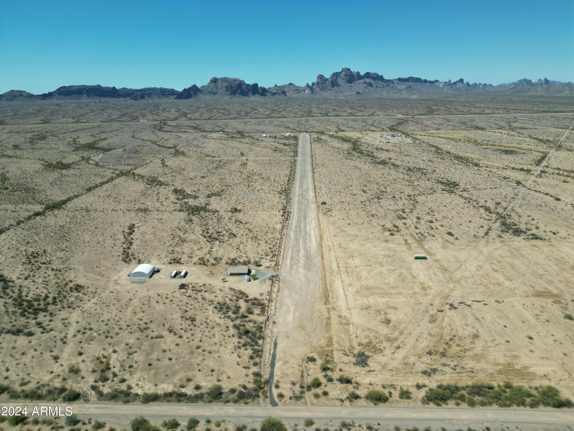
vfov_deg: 56.8
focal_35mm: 24
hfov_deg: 71.6
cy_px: 216
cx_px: 287
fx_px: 398
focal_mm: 6.72
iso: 100
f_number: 1.7
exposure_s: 1/4000
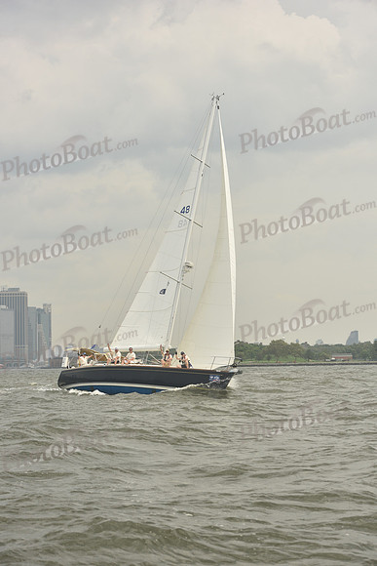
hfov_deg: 19.5
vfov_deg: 28.8
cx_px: 188
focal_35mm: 70
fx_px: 1099
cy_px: 283
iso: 250
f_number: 8
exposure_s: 1/800
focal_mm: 70
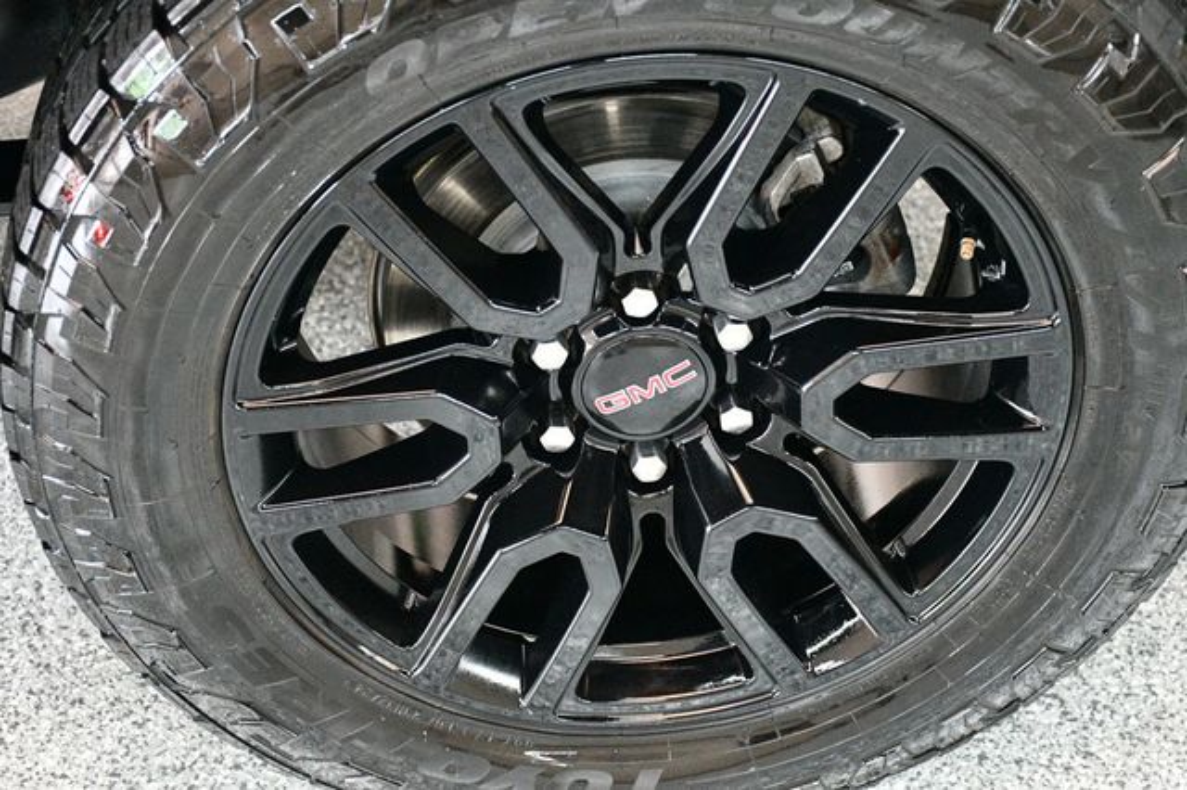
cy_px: 395
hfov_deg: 31.9
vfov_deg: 21.5
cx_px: 594
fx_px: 2076
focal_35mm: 63
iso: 8000
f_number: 4.5
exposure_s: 1/60
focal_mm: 42
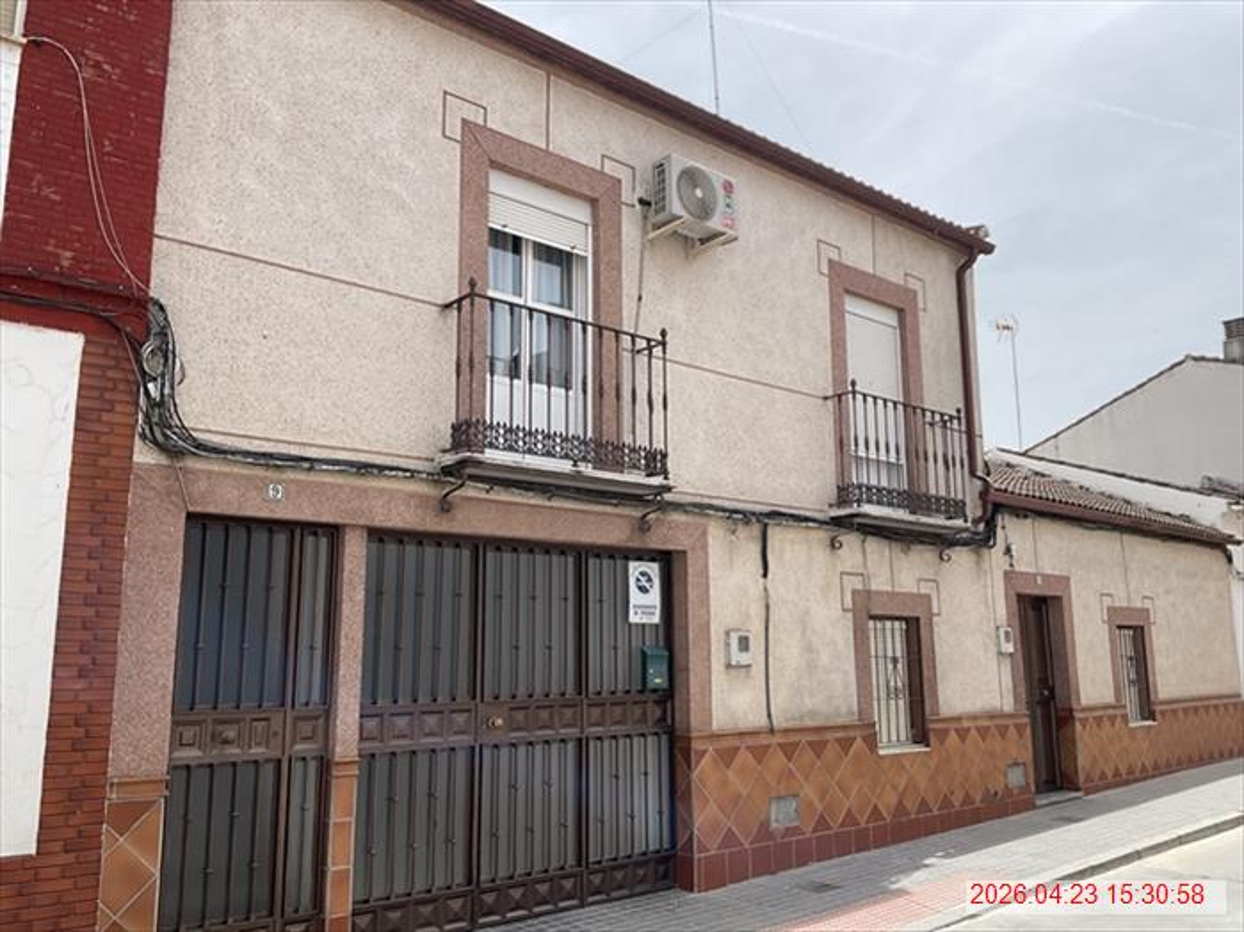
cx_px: 622
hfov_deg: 61.7
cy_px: 466
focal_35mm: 29
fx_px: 1042
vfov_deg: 48.2
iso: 16
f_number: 1.8
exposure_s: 1/1848
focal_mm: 3
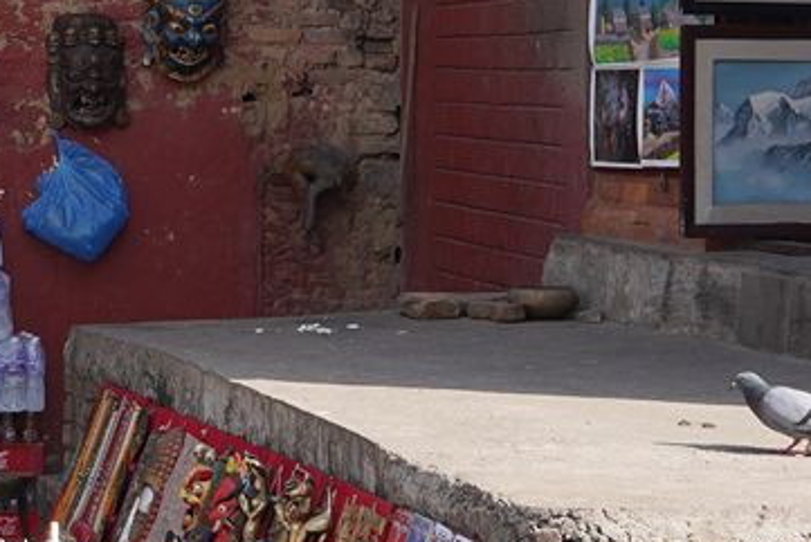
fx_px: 2997
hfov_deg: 14.4
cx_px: -409
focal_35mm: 133
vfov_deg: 10.3
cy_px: 90
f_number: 9
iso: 100
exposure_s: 1/100
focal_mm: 24
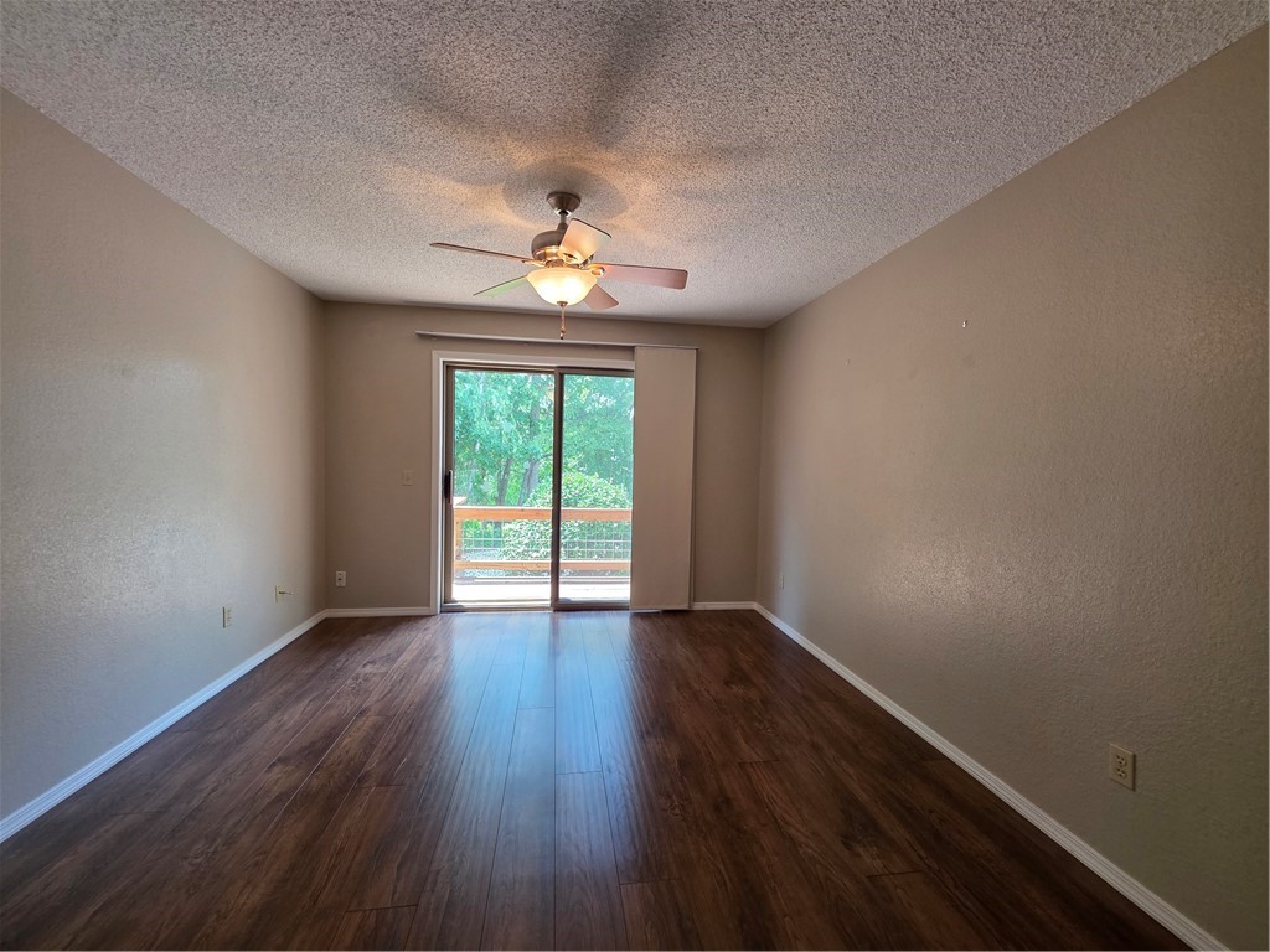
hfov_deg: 106.2
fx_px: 477
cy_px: 476
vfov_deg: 89.9
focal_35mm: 13
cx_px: 635
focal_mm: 2.2
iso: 160
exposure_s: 1/120
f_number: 1.9
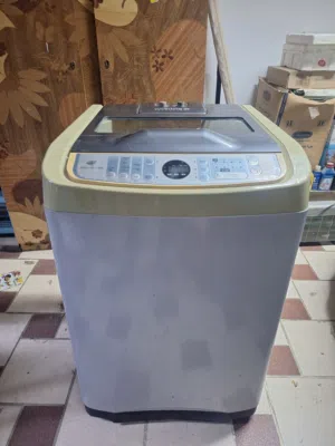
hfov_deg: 58.9
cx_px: 168
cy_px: 223
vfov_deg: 73.9
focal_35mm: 23
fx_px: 297
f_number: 1.8
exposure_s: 1/33
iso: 320
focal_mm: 5.54
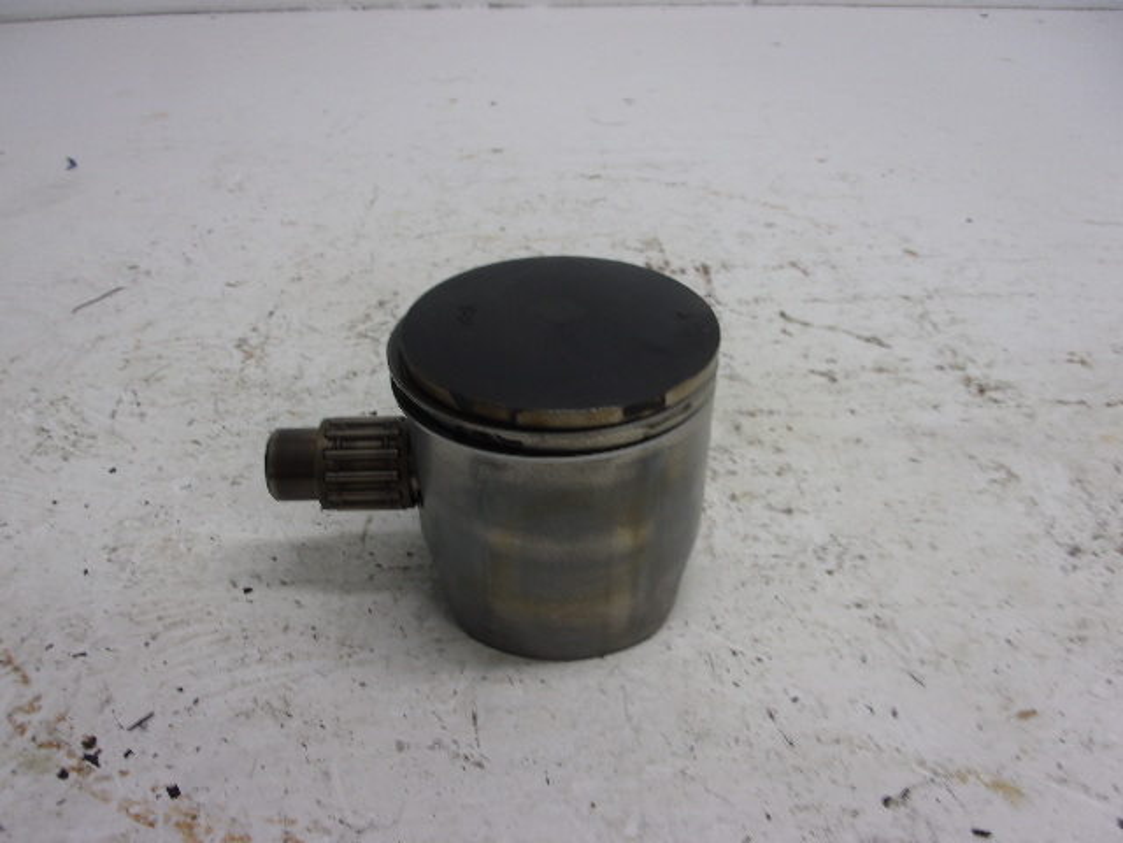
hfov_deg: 63.4
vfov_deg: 49.7
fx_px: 908
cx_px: 562
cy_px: 422
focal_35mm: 28
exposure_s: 1/34
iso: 80
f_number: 3.9
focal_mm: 5.1
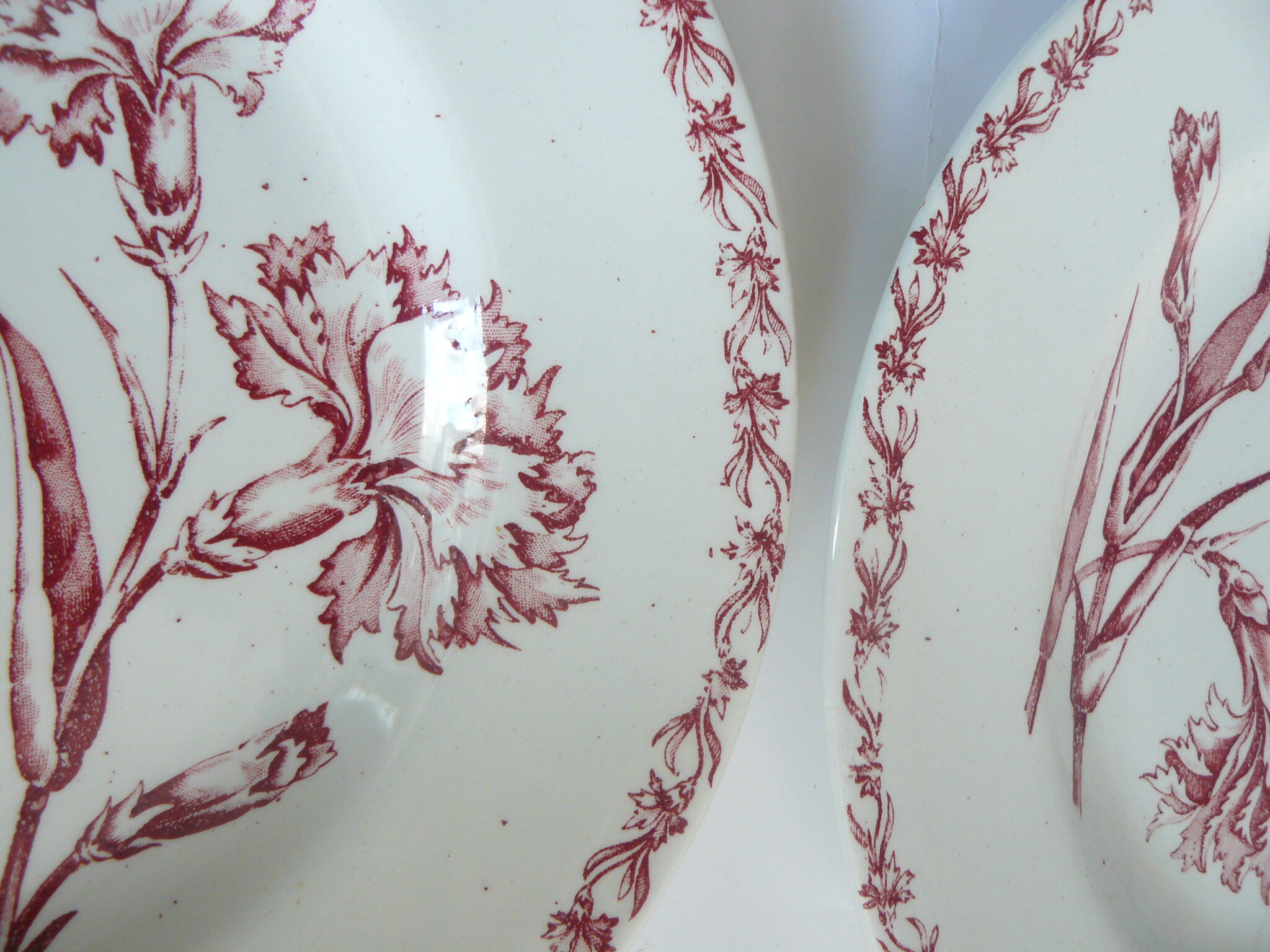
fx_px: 1321
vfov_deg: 39.7
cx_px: 635
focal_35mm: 36
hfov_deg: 51.4
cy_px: 476
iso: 160
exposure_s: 1/30
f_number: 2.8
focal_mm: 6
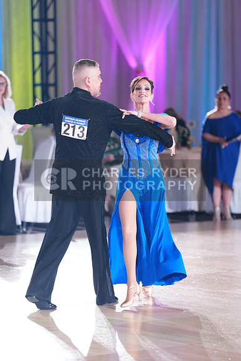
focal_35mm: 176
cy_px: 180
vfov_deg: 11.7
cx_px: 120
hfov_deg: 7.8
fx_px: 1766
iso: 2000
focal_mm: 176
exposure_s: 1/250
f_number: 2.8
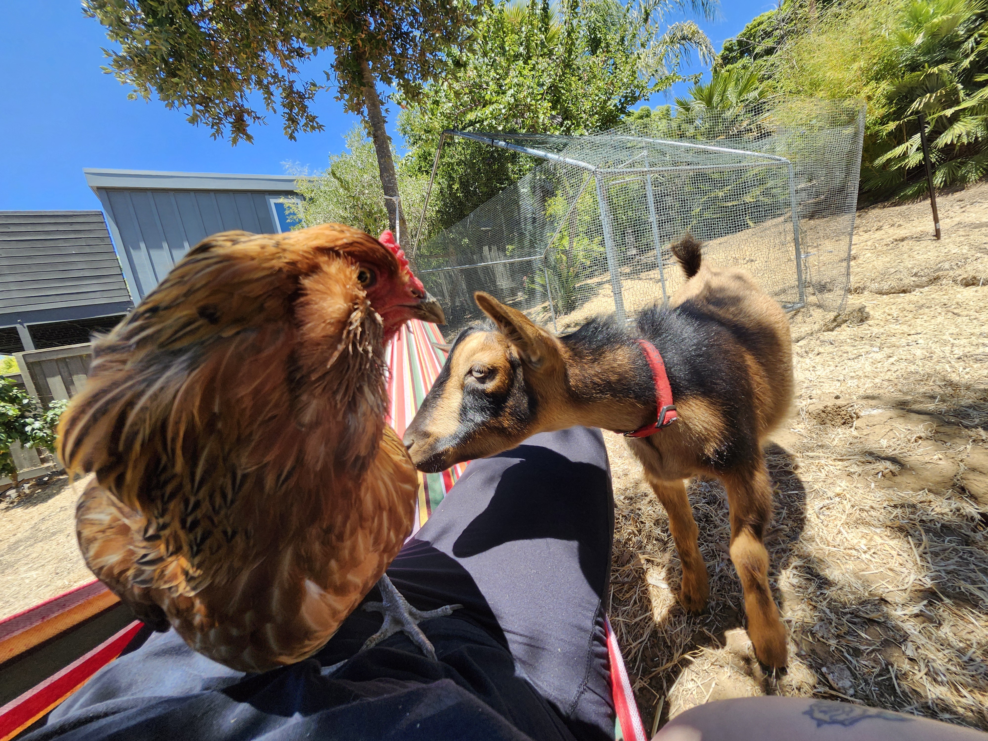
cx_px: 494
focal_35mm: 13
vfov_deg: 89.9
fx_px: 371
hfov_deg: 106.2
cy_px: 370
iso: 40
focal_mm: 1.74
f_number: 2.2
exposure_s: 1/611
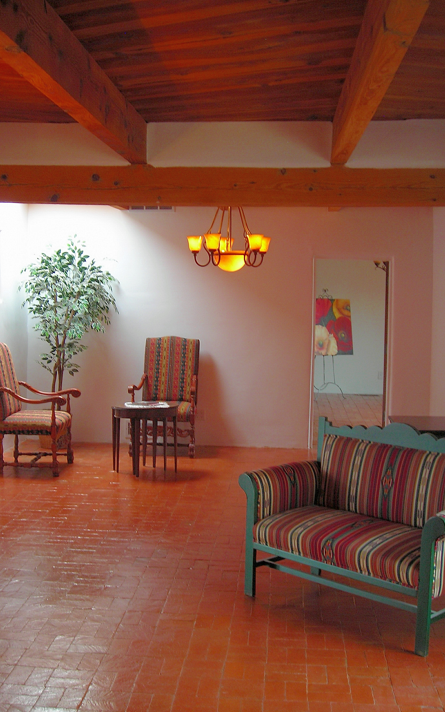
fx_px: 854
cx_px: 213
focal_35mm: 44
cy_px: 358
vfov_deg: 45.3
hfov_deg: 29.2
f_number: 3.3
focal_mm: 6.8
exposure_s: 1/14.1
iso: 50
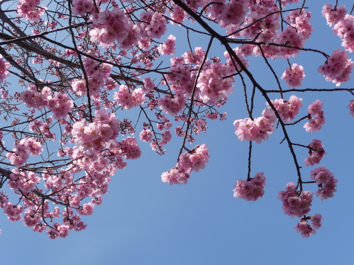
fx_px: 460
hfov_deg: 42.1
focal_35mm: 45
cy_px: 132
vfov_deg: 32.2
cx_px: 177
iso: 100
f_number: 4.1
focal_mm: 7.6
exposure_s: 1/500
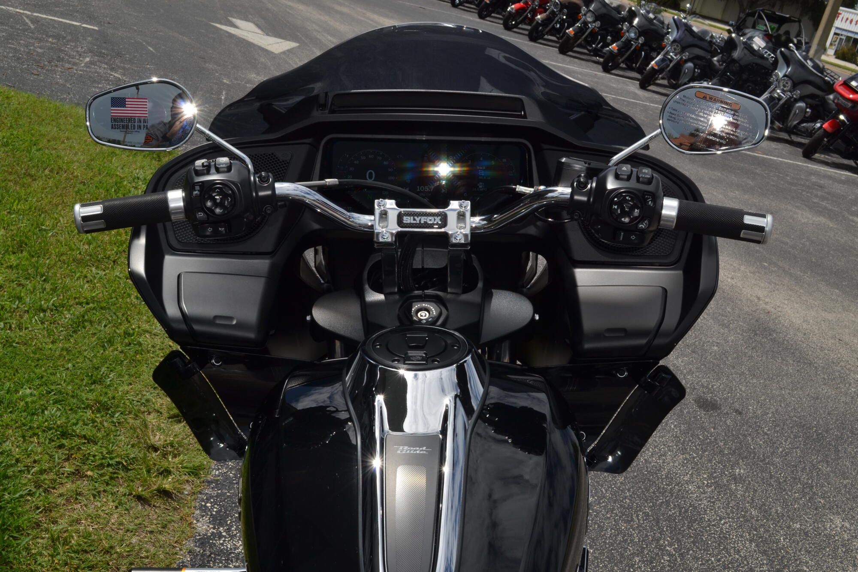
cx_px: 429
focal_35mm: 44
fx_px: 1037
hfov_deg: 45.0
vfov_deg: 30.8
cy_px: 286
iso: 100
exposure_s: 1/200
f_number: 14
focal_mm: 29
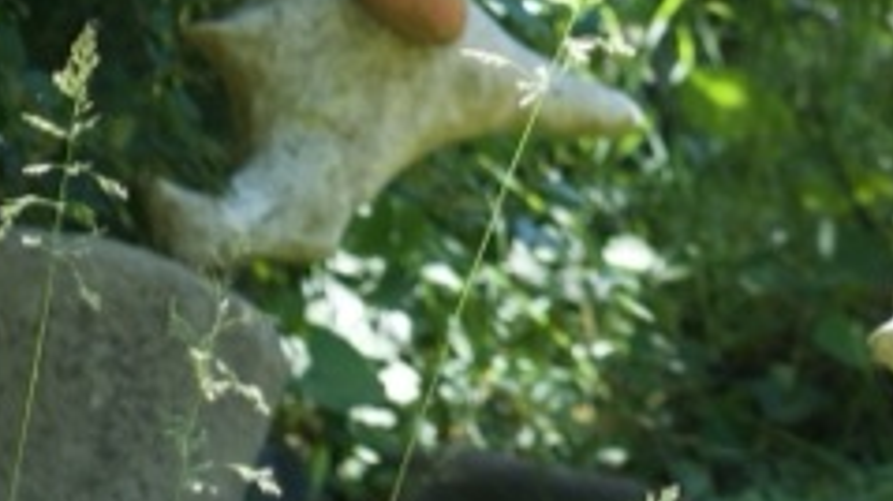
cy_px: -265
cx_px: 968
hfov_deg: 6.6
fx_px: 7713
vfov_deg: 3.7
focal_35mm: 326
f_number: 5.6
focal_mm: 55
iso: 100
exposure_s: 1/60
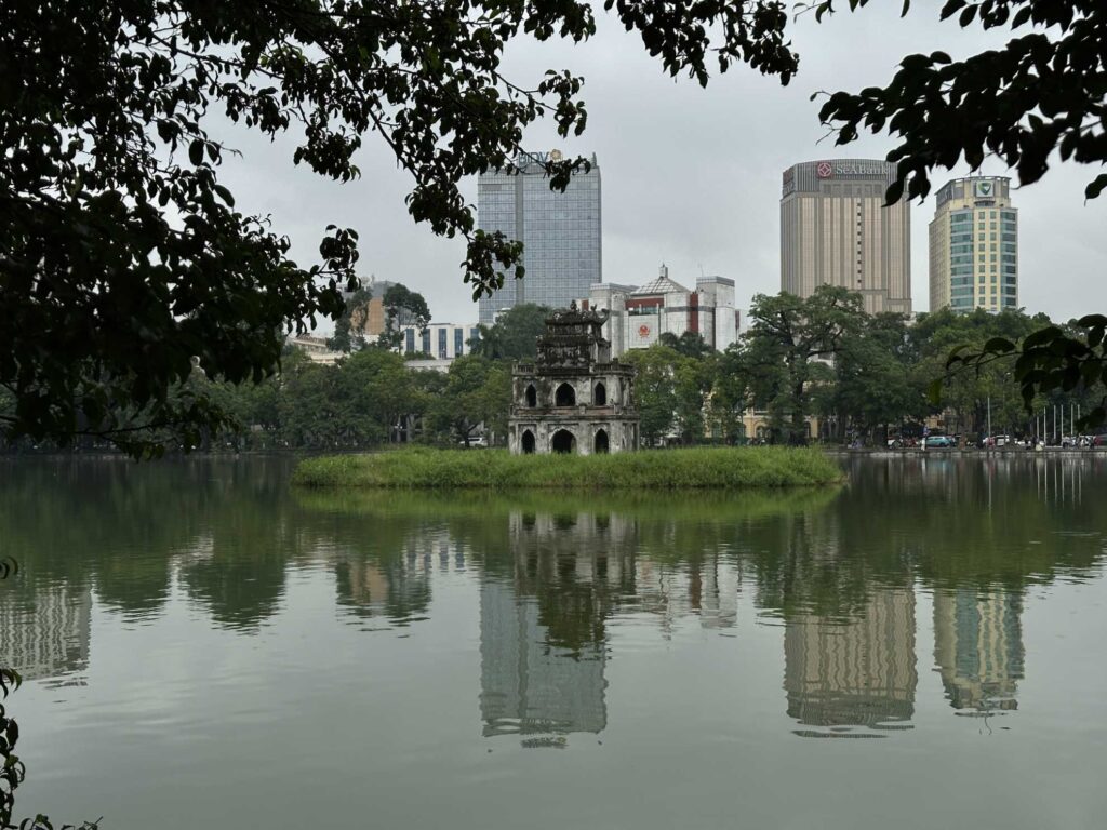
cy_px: 415
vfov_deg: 30.3
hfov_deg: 39.7
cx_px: 554
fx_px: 1535
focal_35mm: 48
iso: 64
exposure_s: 1/3472
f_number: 1.8
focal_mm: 6.9
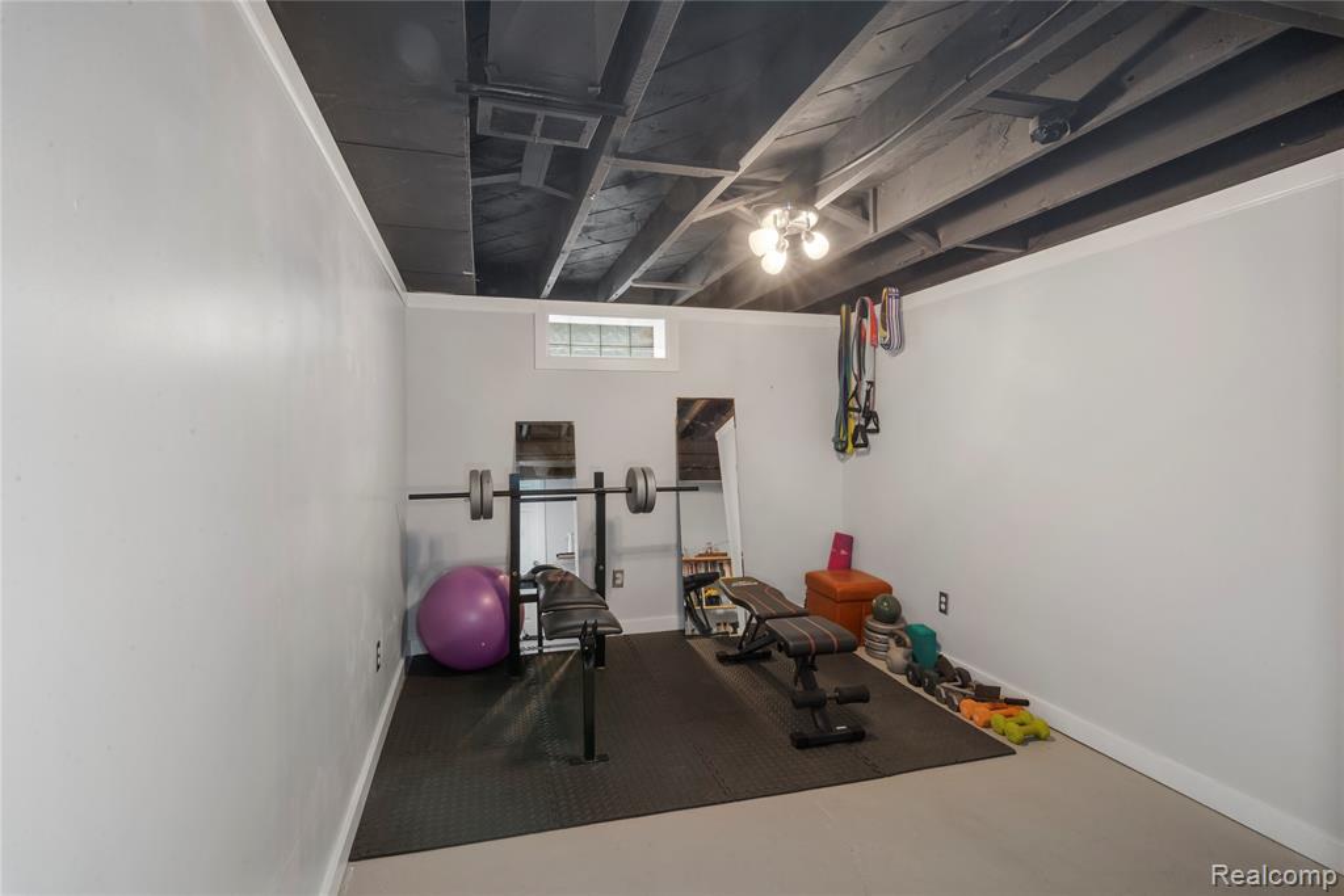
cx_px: 672
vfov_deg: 70.5
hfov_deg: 93.3
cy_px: 448
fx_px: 635
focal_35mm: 17
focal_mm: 17
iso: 400
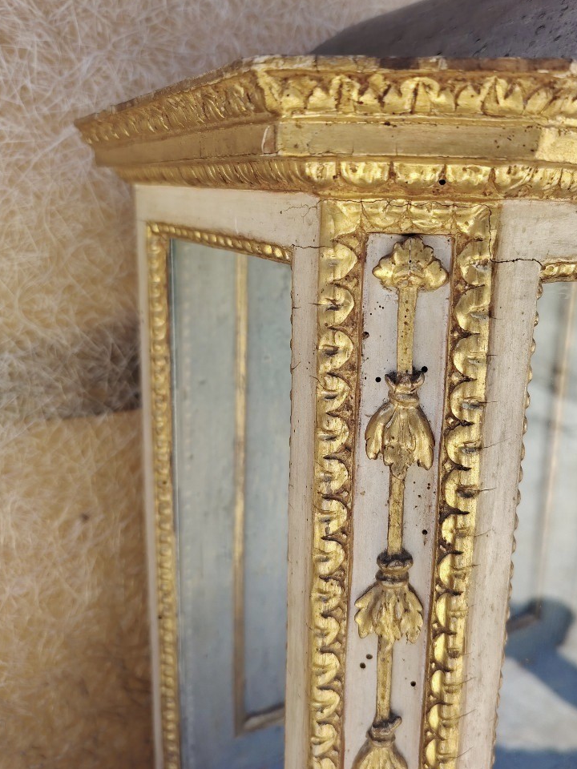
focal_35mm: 30
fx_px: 667
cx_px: 355
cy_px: 357
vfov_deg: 59.9
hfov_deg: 46.4
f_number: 1.75
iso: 100
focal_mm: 5.25
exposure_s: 1/177
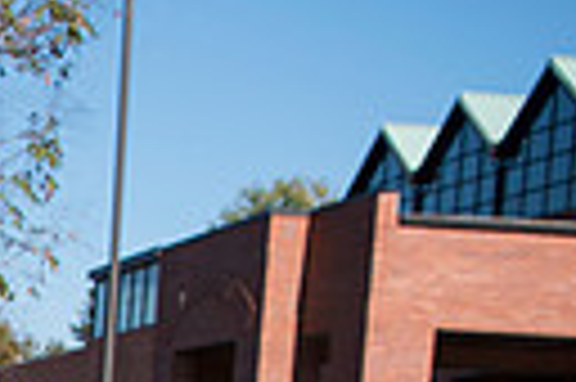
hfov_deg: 15.5
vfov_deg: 11.2
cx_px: -536
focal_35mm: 109
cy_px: 784
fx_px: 1742
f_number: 4.5
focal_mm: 24
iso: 250
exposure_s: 1/1600
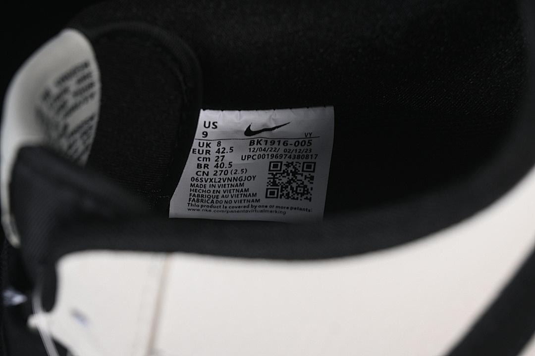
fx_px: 1114
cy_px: 178
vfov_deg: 18.2
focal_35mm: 75
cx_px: 268
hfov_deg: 27.0
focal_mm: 50
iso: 160
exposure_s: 1/60
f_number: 6.3
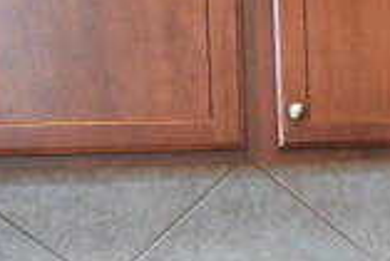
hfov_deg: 10.2
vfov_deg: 10.4
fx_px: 1431
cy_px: 149
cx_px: 1247
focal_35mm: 132
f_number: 7.1
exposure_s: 1/30
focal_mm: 18
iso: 1000
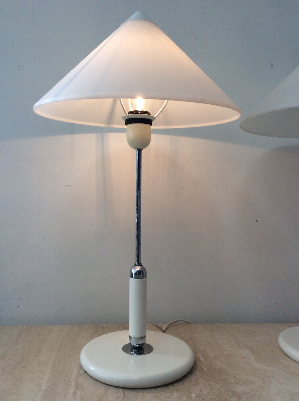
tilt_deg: -1.2
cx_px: 150
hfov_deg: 44.1
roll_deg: +0.2
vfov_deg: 56.9
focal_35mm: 32
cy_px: 200
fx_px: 370
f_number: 2.4
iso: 50
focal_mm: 3.3
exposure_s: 1/100
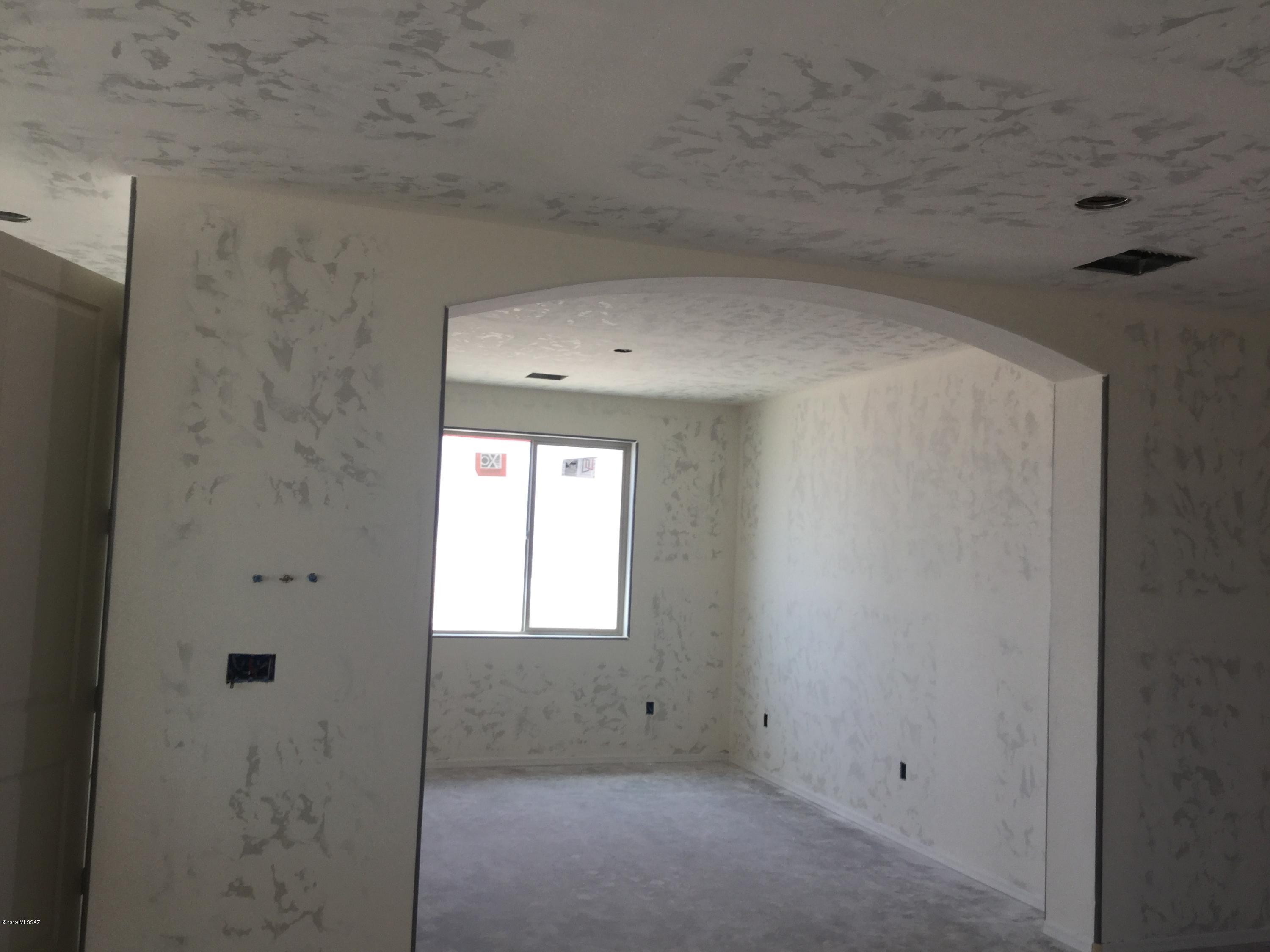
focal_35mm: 31
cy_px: 476
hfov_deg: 58.4
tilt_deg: +1.0
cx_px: 635
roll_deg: -2.3
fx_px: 1137
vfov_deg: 45.4
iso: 32
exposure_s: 1/60
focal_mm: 3.3
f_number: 2.4
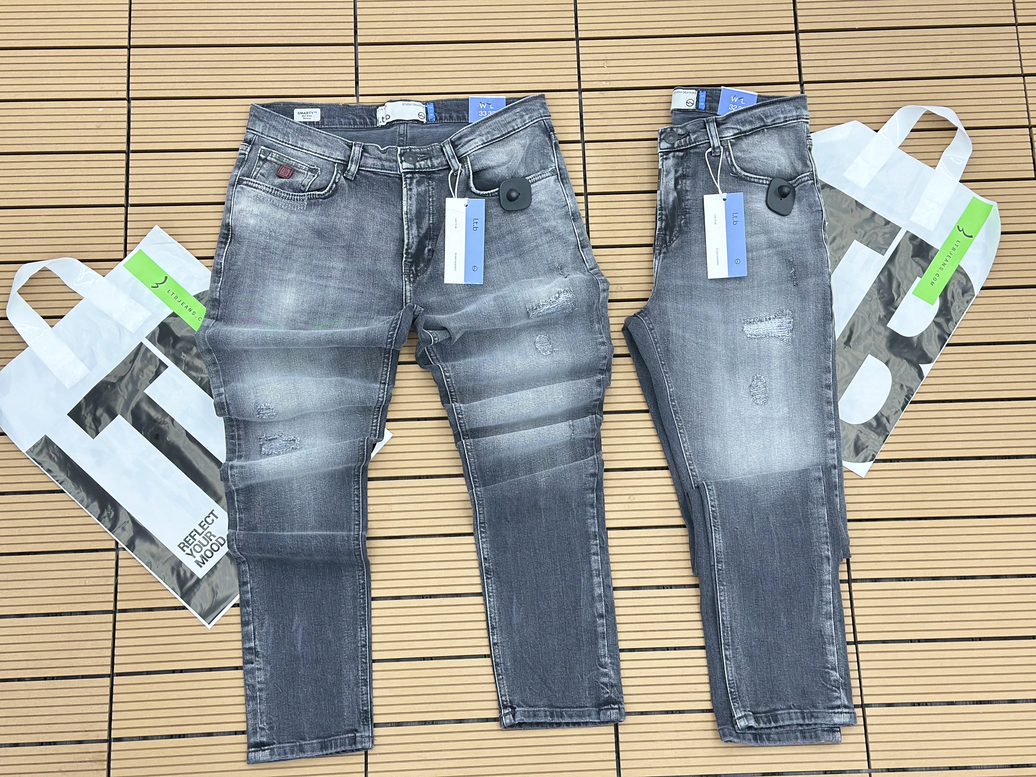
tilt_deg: -75.6
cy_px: 388
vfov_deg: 30.3
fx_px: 1437
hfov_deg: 39.7
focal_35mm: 48
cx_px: 518
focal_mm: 6.86
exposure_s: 1/60
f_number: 1.78
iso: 250
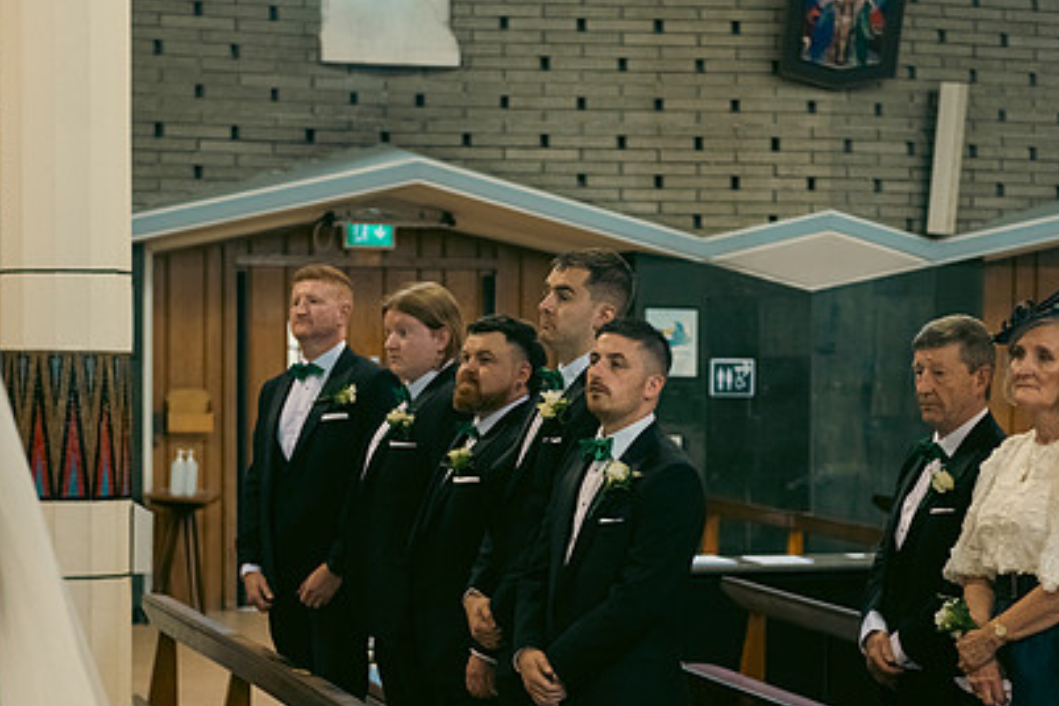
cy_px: 465
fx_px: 2971
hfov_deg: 20.2
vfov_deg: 13.5
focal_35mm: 101
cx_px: 630
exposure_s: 1/160
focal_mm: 70
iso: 1000
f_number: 3.5
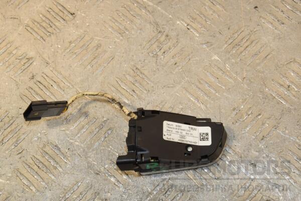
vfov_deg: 15.7
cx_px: 150
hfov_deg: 23.4
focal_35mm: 87
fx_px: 727
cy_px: 100
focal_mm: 58
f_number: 8
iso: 800
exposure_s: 1/200
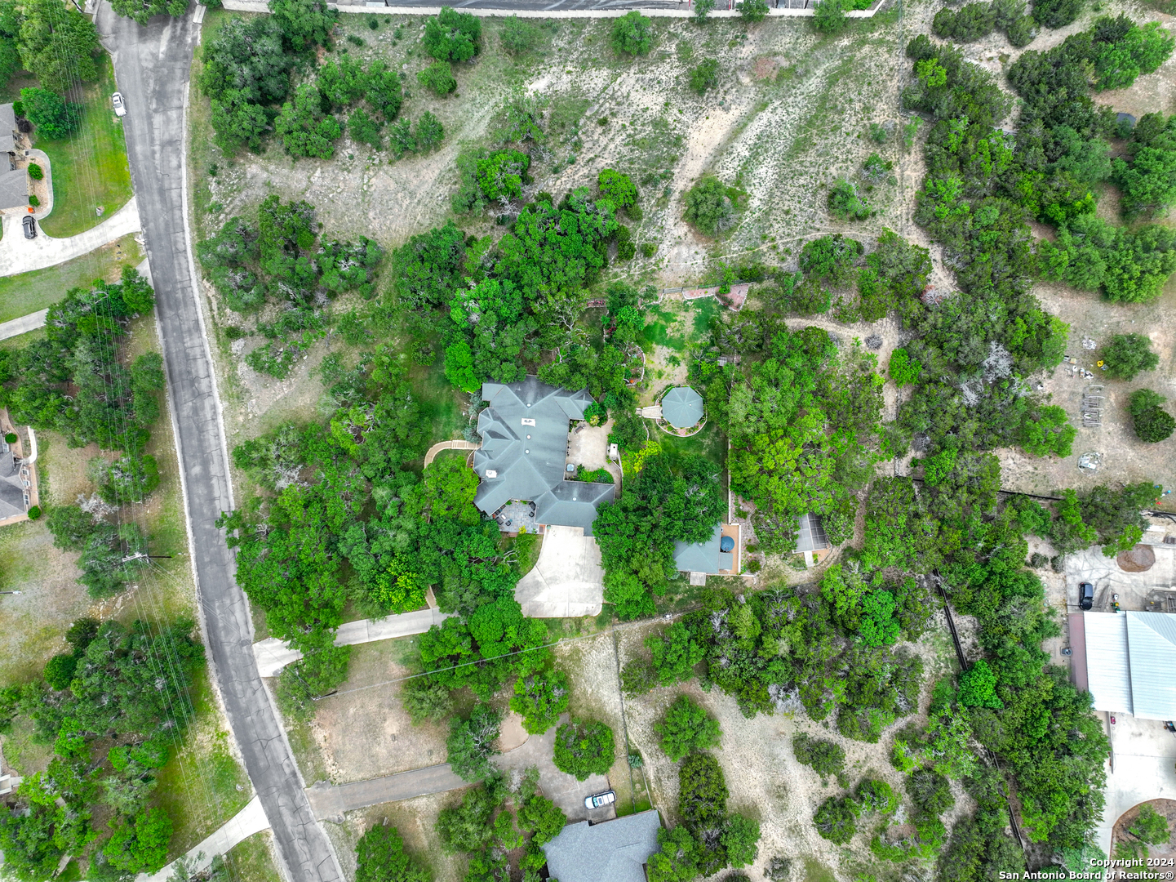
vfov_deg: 56.8
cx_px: 588
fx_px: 815
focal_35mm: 24
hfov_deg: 71.6
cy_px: 441
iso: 140
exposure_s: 1/320
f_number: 2.8
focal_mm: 12.29
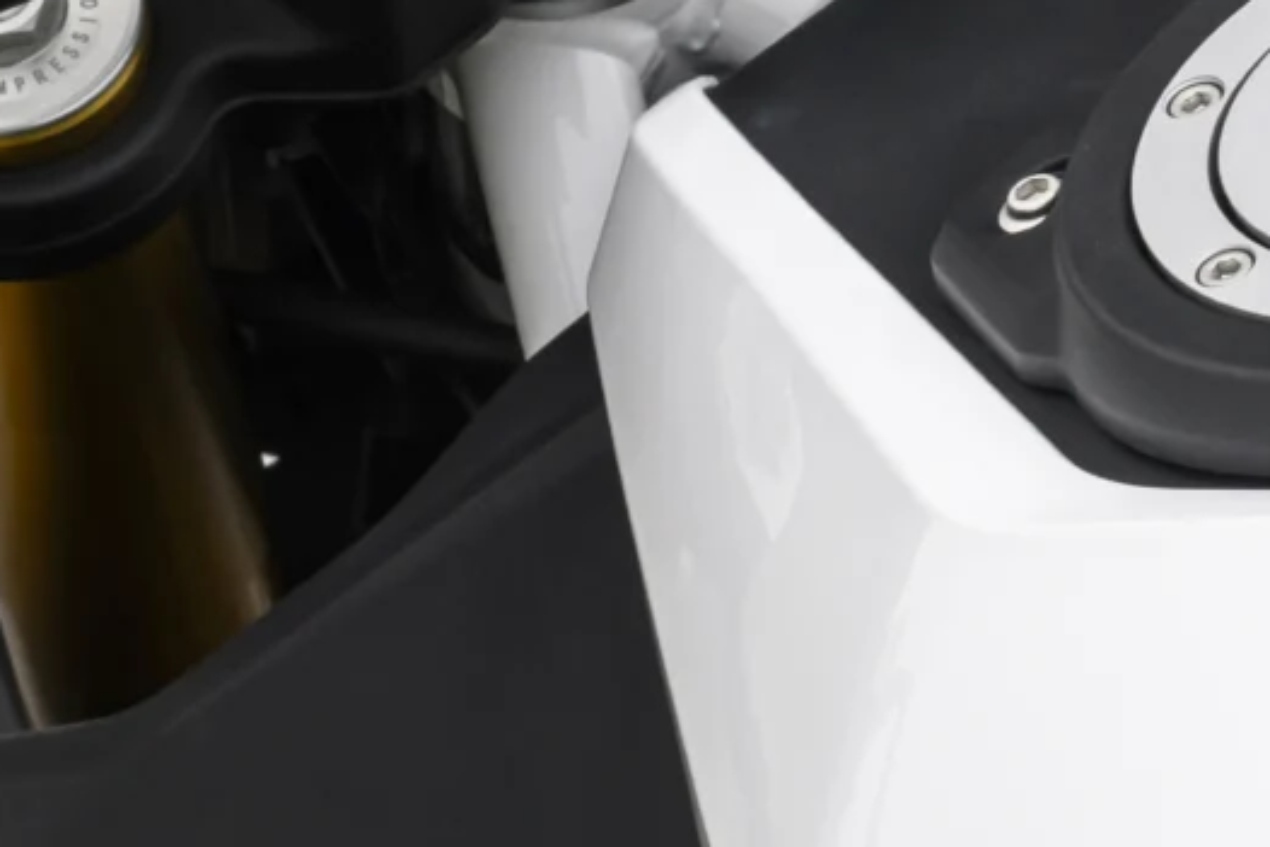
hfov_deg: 8.3
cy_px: 455
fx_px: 8751
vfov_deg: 5.5
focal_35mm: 248
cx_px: 1316
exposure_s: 1/80
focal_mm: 51
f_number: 13
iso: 500
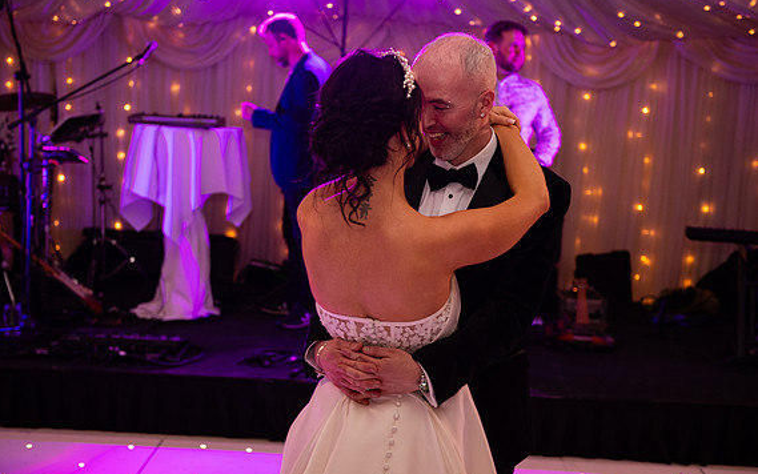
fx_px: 1116
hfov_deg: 37.5
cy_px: 230
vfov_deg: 24.0
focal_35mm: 54
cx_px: 374
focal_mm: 52
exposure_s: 1/160
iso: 1000
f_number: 3.5
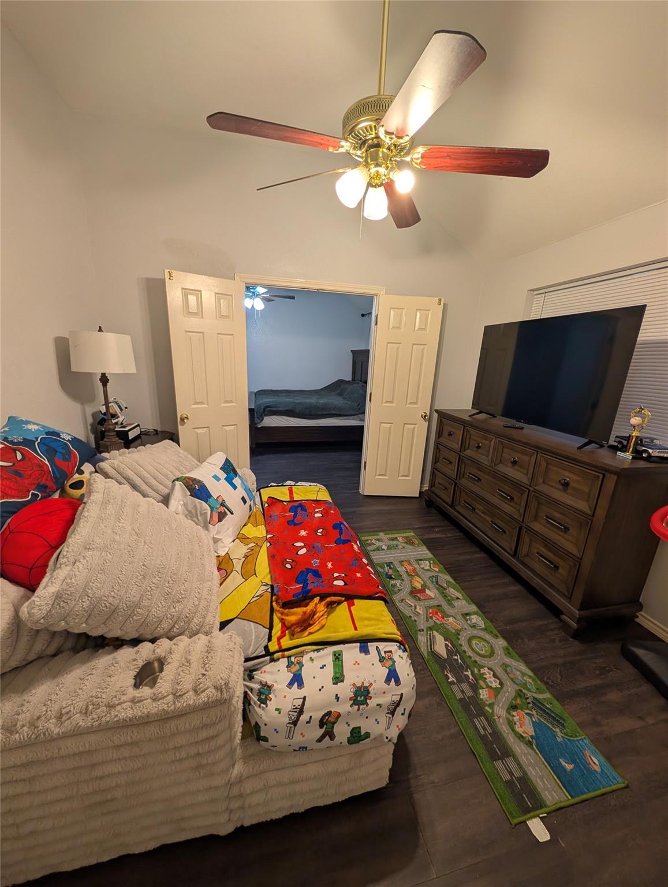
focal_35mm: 12
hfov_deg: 94.7
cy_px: 444
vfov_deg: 110.4
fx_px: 308
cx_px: 334
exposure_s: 1/40
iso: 64
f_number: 1.7
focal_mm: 2.02
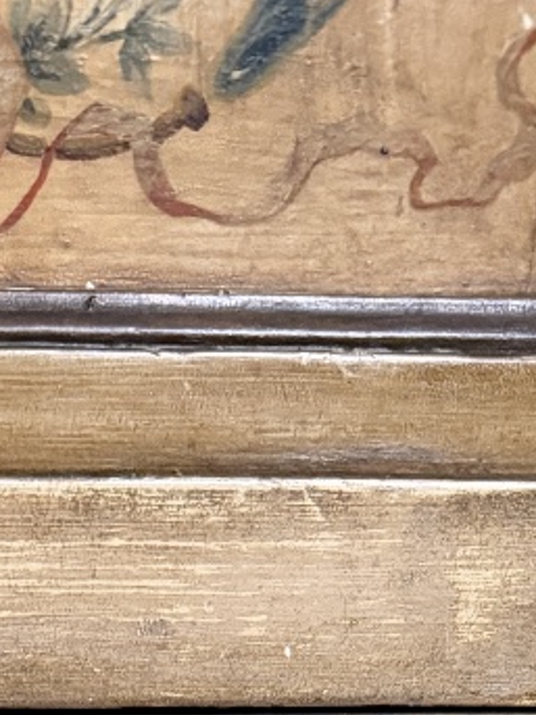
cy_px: 1184
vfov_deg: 19.2
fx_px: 1735
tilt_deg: -24.1
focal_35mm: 84
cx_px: -150
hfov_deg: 16.6
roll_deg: +0.0
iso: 800
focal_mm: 6.76
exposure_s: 1/45
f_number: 1.78
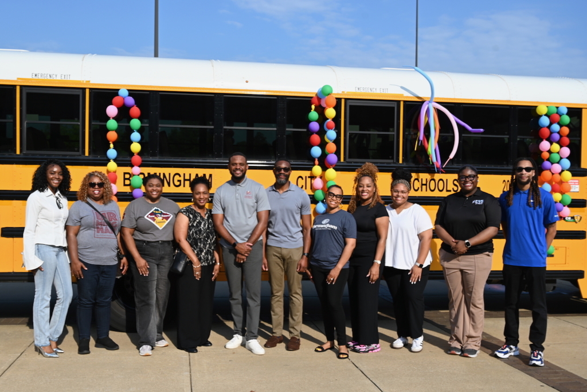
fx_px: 563
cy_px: 196
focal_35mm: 34
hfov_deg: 55.1
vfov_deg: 38.4
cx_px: 294
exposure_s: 1/400
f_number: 7.1
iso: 100
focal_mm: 34.5
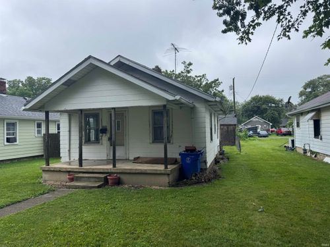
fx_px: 229
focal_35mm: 24
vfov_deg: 56.8
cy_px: 124
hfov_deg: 71.6
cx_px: 165
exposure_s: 1/1339
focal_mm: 6.76
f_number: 1.78
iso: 80
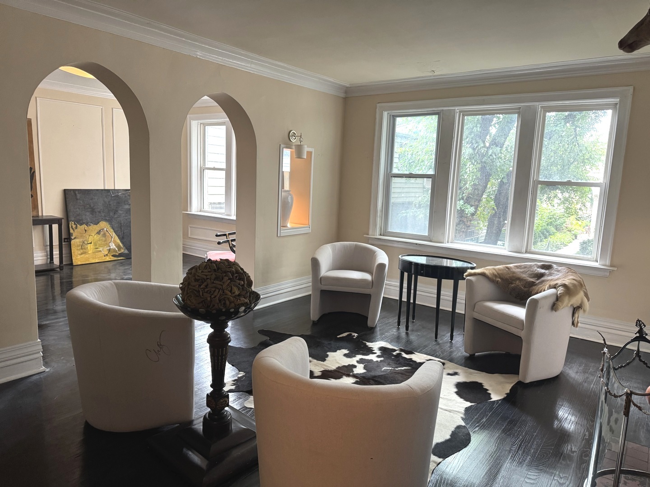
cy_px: 244
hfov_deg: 71.6
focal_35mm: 24
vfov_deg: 56.8
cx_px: 325
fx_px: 451
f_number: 1.78
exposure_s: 1/60
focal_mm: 6.76
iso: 320
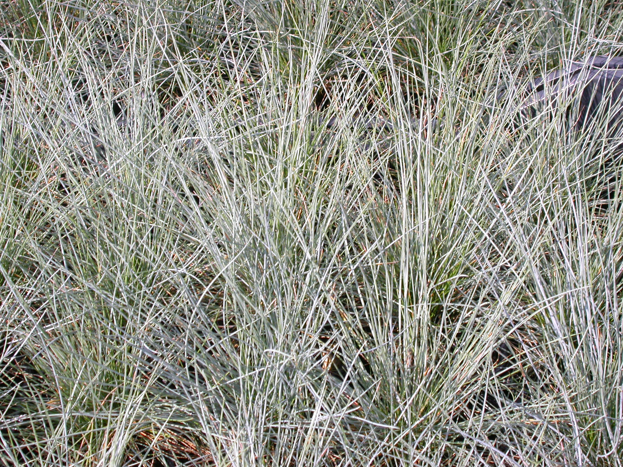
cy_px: 234
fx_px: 1368
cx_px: 312
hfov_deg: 25.7
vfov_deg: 19.4
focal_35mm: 76
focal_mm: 15.8
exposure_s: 1/276
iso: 100
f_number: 6.2
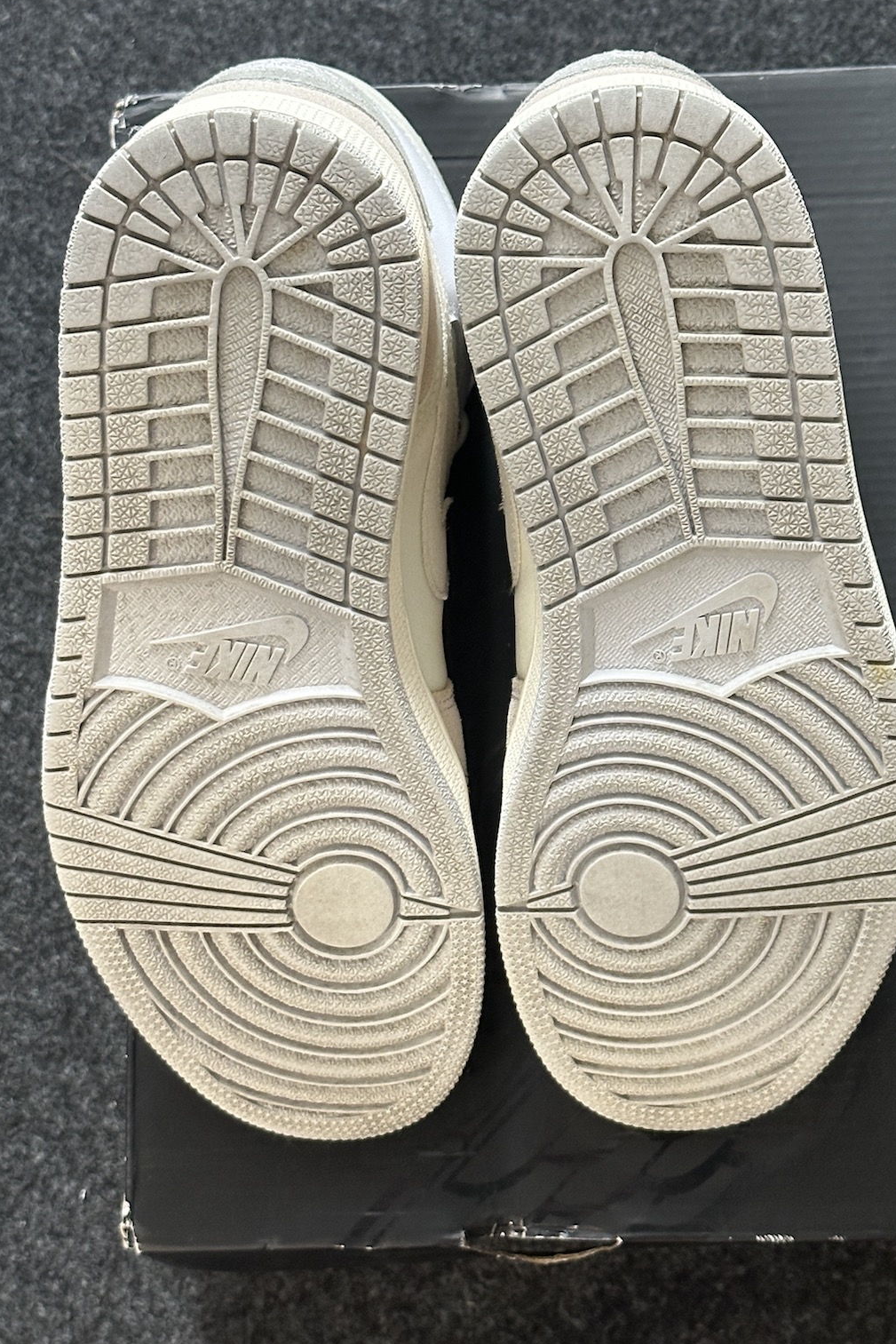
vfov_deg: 30.5
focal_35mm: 66
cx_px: 549
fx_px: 2463
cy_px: 664
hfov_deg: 20.6
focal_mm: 6.86
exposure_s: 1/33
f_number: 1.78
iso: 400
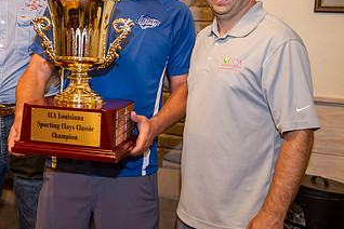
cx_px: 69
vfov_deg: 21.8
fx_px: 592
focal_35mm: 62
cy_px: 82
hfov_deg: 31.5
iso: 1600
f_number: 2.8
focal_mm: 34
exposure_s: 1/100
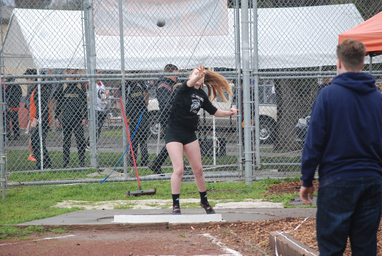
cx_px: 191
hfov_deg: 11.0
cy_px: 128
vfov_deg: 7.3
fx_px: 1992
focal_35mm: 188
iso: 1000
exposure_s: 1/800
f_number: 7.1
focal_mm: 125
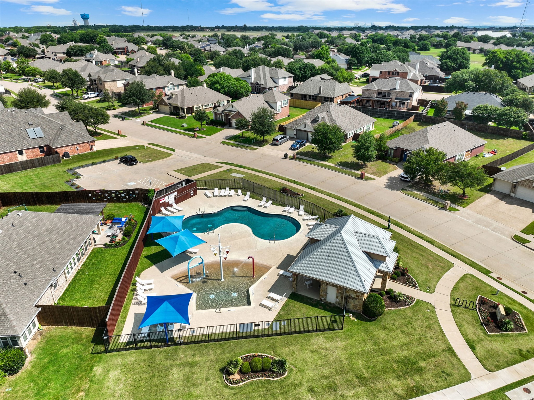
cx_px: 267
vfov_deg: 56.8
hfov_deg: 71.6
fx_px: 370
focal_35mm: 24
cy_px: 200
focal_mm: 12.29
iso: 100
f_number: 2.8
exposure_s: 1/1600
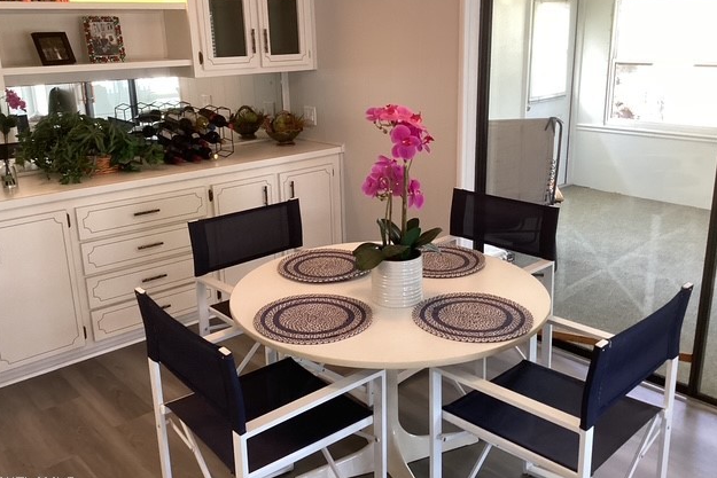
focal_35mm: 33
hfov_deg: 57.2
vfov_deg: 40.0
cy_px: 224
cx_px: 353
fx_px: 657
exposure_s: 1/60
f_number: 2.4
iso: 200
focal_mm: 3.3
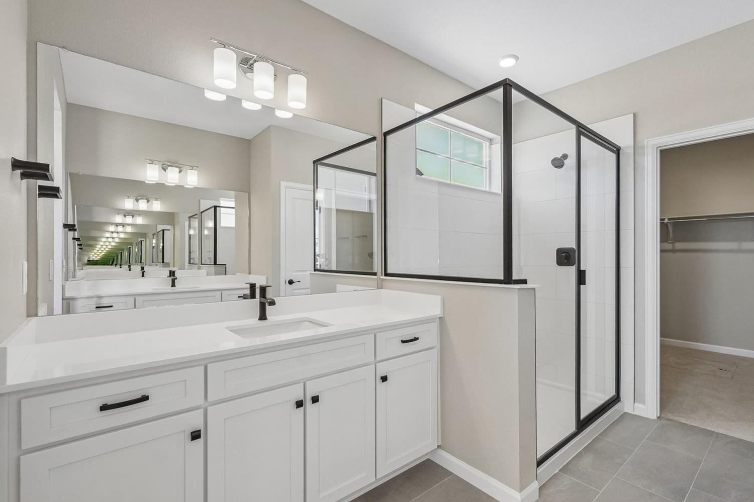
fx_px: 335
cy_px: 257
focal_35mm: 16
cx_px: 390
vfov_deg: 73.7
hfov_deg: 96.7
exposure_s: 1/25
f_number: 8
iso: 800
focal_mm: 10
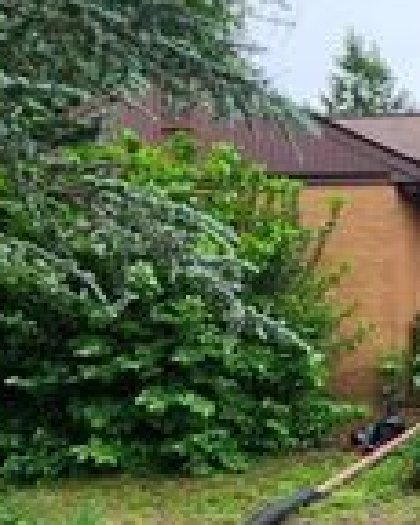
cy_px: 334
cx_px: 625
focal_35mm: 44
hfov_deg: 25.7
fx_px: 684
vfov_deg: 41.7
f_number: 2.2
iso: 50
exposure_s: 1/738
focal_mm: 2.2
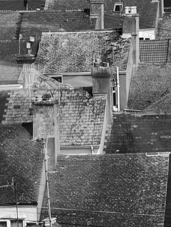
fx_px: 2075
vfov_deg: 6.3
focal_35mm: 315
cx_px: 202
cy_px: 103
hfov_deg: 4.7
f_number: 2.8
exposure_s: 1/518
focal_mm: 15.7
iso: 50
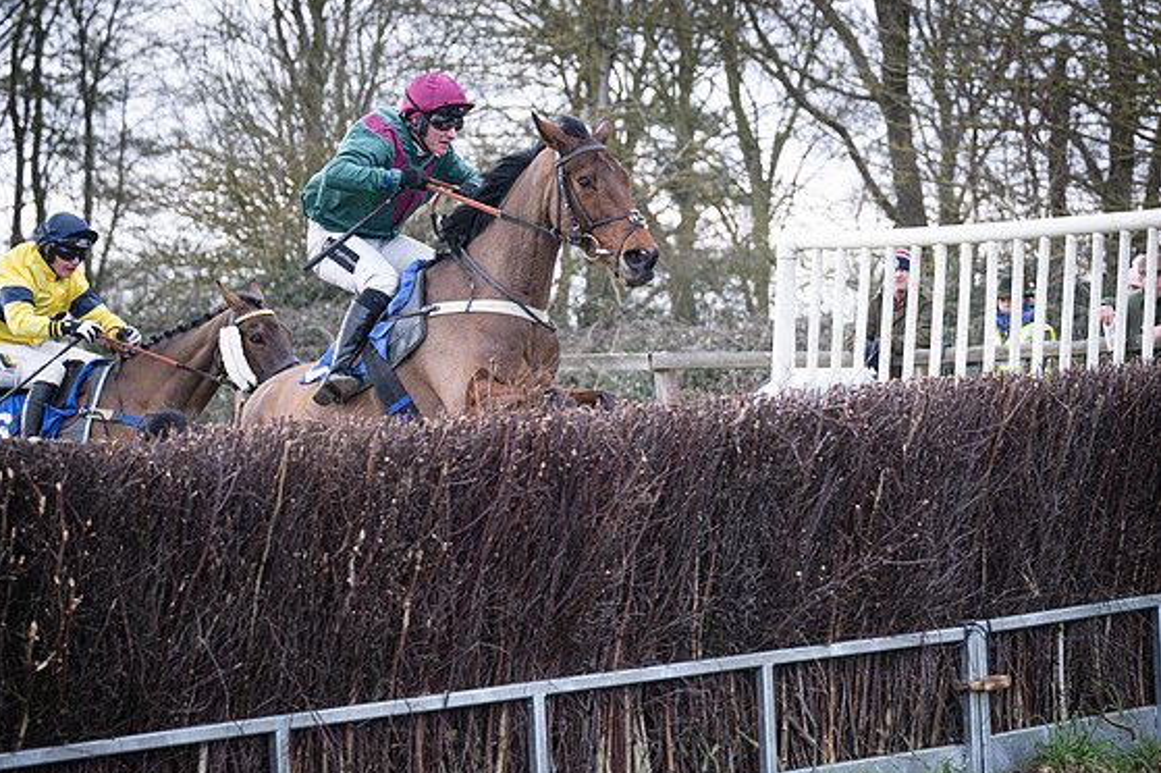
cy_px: 451
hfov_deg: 16.1
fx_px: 4093
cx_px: 696
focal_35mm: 127
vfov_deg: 10.8
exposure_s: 1/1600
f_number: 2.8
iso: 400
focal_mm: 70
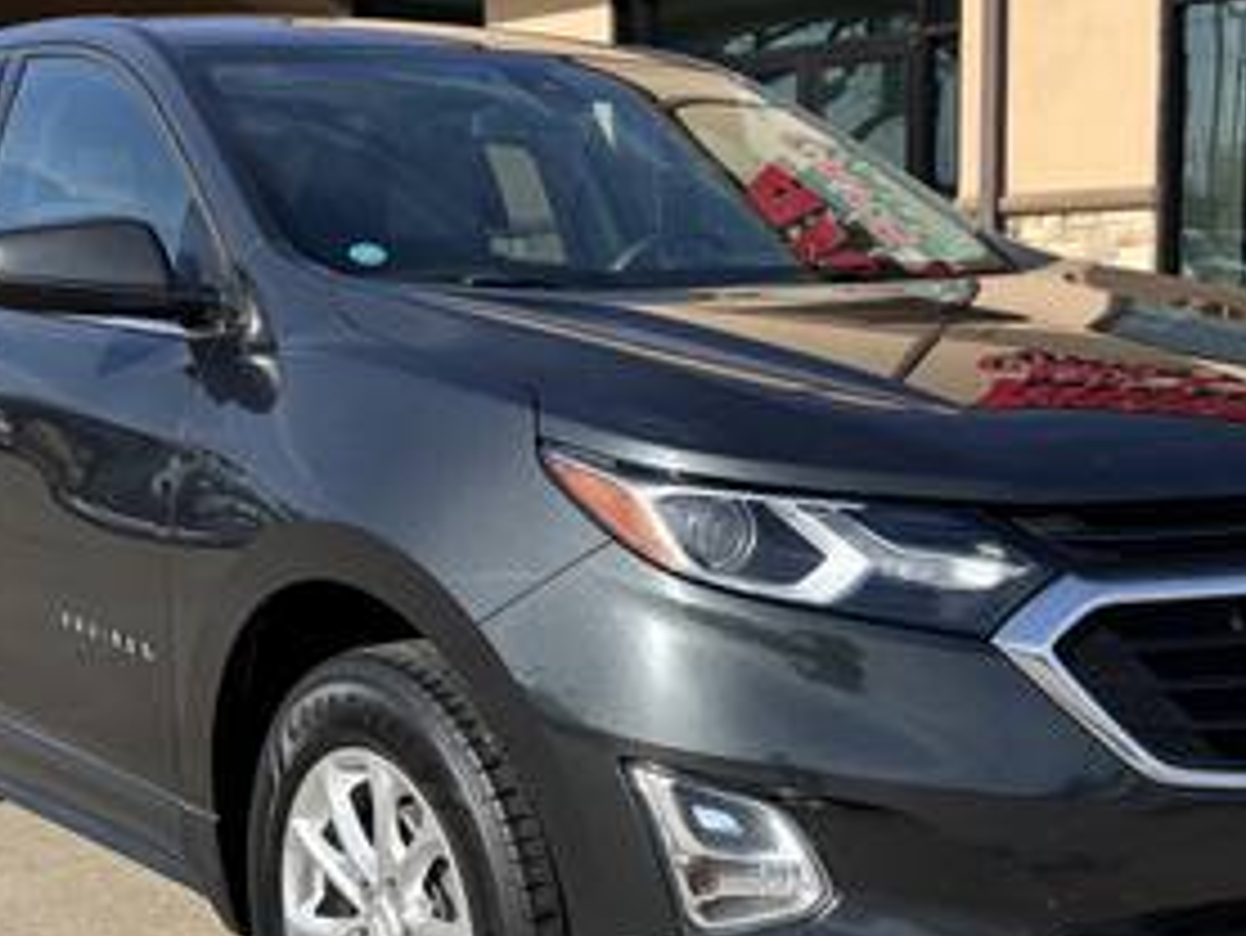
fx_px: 2161
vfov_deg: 24.4
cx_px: 688
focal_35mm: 60
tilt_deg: -7.4
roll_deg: +1.3
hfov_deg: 32.1
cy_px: 594
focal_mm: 5.96
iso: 50
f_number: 1.6
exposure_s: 1/2398
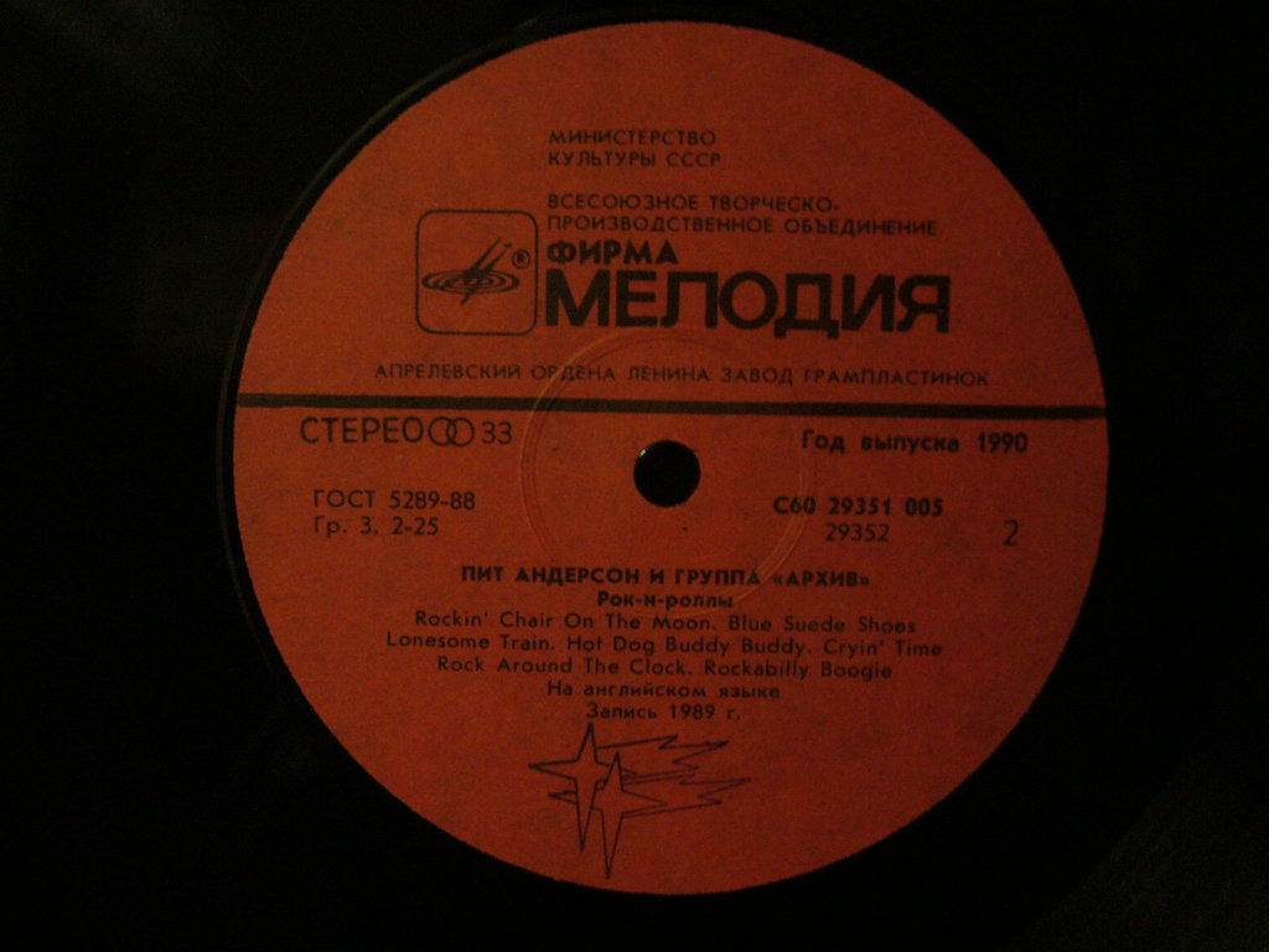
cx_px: 634
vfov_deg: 40.7
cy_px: 476
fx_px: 1283
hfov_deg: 52.6
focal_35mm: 35
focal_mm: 5.8
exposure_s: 1/8
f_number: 2.8
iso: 200
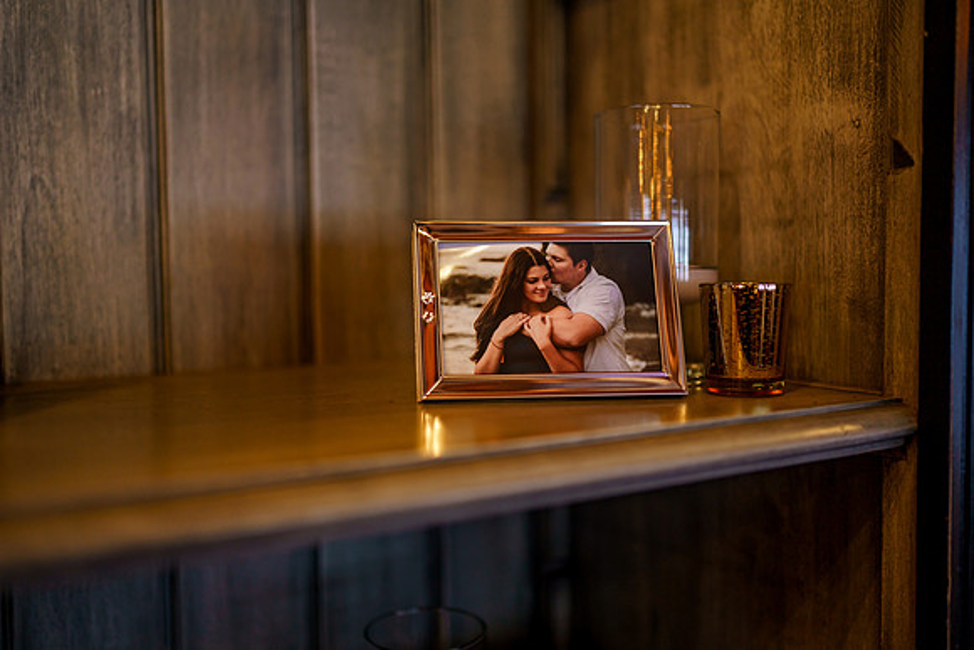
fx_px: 947
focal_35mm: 35
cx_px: 487
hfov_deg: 54.4
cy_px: 325
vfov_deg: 37.9
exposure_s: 1/200
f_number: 1.4
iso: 400
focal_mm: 35
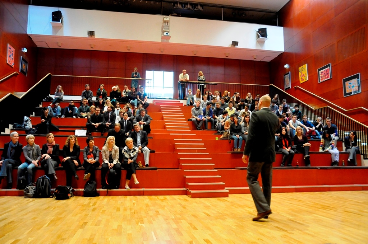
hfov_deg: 62.0
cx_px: 184
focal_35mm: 30
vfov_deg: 43.5
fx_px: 306
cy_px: 122
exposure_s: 1/50
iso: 3200
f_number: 3.8
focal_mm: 20
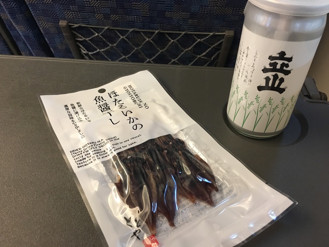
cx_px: 164
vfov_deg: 48.2
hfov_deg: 61.7
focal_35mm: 29
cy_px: 124
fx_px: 276
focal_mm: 4.15
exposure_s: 1/8
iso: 100
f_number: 2.2
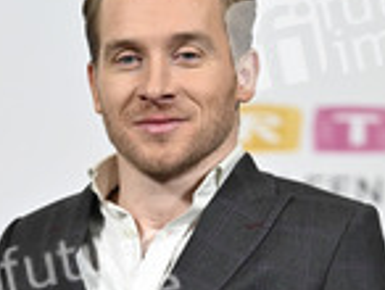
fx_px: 2841
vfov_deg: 5.8
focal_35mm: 255
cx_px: 121
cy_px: 424
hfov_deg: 7.7
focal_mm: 97
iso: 1000
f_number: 2.8
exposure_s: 1/640
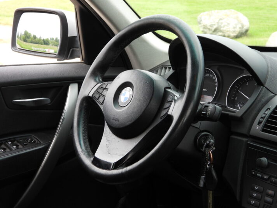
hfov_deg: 24.4
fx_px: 640
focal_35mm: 80
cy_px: 104
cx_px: 138
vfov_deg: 18.4
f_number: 3.5
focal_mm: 14.4
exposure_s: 1/125
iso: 100
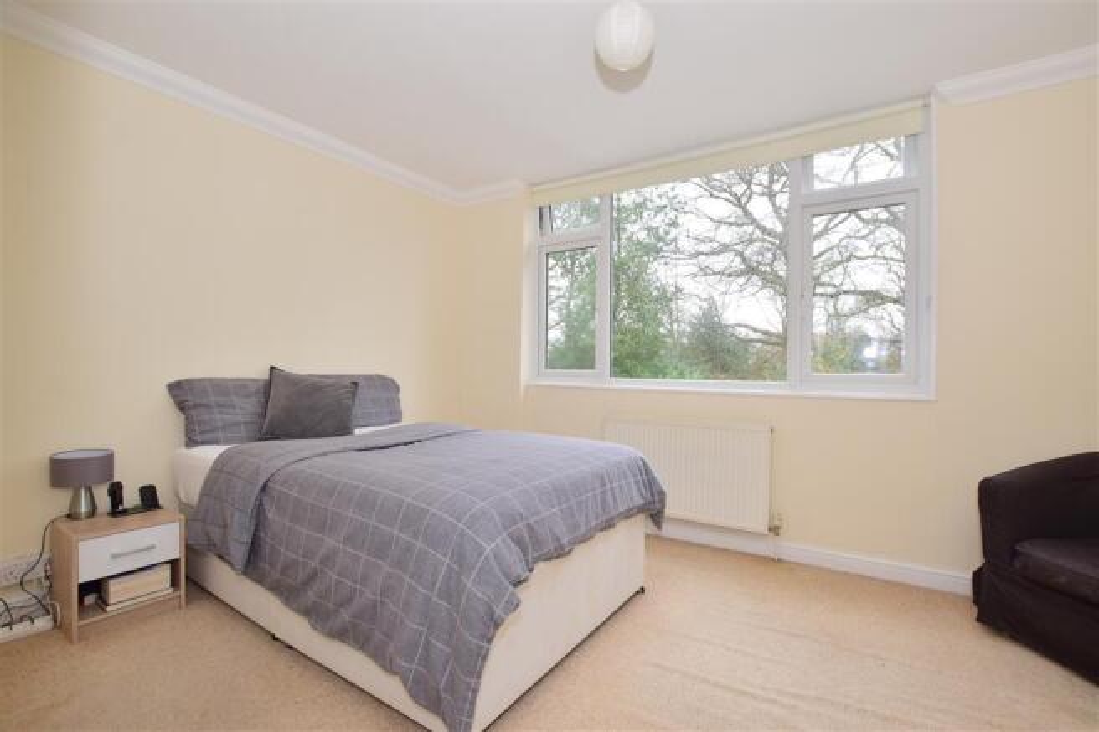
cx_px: 550
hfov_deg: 100.4
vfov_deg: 77.3
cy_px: 366
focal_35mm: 15
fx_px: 458
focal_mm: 10
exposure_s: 1/60
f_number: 9
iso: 500
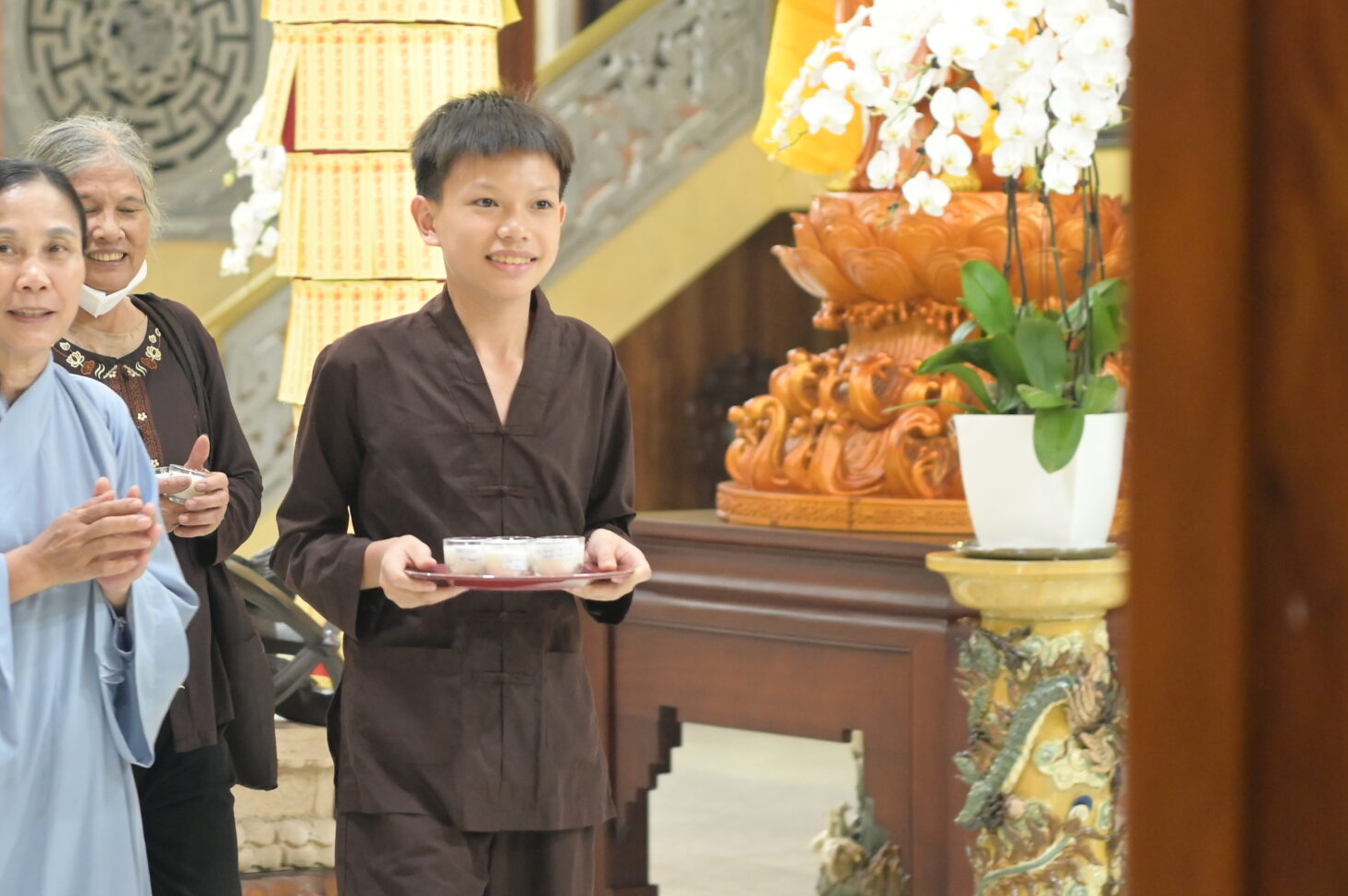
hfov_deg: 16.6
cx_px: 458
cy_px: 358
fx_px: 4602
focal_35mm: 123
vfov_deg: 11.1
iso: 5000
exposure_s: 1/100
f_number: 3.2
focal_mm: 70
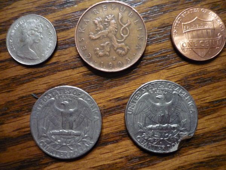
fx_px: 215
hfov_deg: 55.4
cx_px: 113
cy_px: 85
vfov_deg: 42.9
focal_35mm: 33
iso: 400
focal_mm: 5.5
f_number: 2.8
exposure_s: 1/15
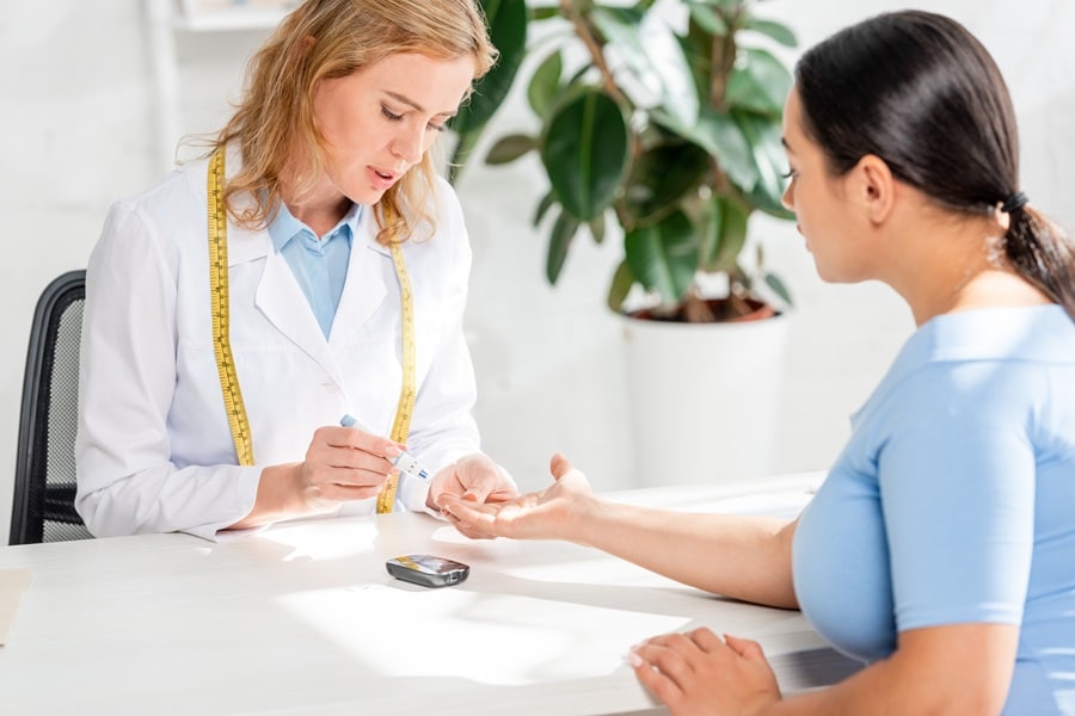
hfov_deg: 16.8
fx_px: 3643
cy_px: 358
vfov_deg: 11.2
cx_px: 538
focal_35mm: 122
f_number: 5
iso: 100
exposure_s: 1/160
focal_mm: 122
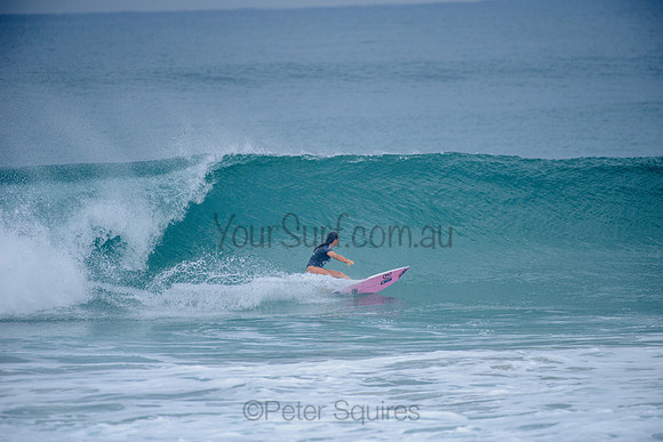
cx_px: 332
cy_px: 221
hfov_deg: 4.3
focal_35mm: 480
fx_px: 8843
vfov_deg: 2.9
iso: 450
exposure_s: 1/2000
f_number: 5.6
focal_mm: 480
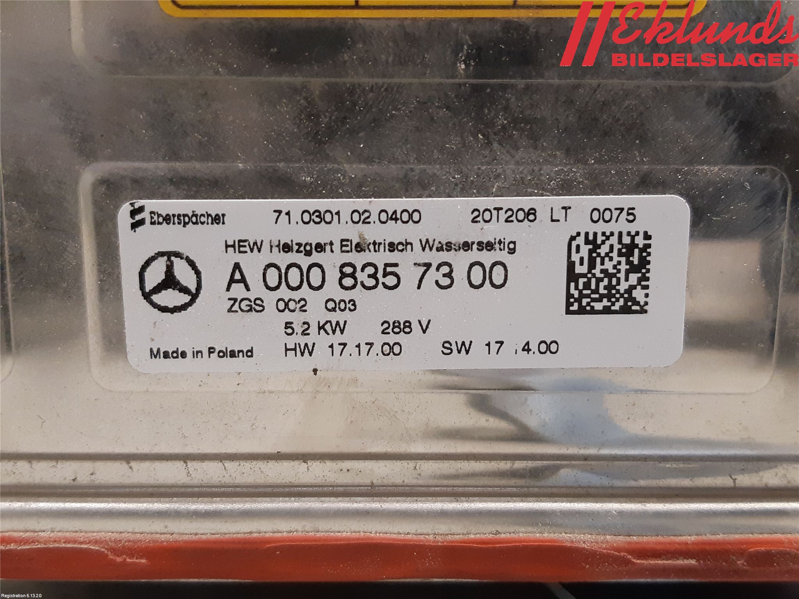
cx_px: 400
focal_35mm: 26
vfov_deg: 53.1
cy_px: 300
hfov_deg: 67.3
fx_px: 600
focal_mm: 3.93
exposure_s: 1/50
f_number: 1.7
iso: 250
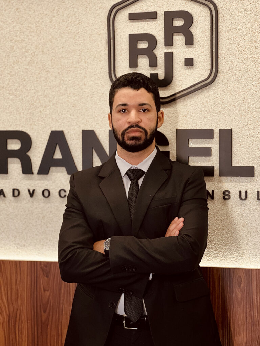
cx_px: 130
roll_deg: +0.8
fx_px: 771
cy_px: 173
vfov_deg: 25.3
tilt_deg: -3.0
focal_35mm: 77
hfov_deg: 19.1
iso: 400
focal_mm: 9
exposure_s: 1/24
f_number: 2.8
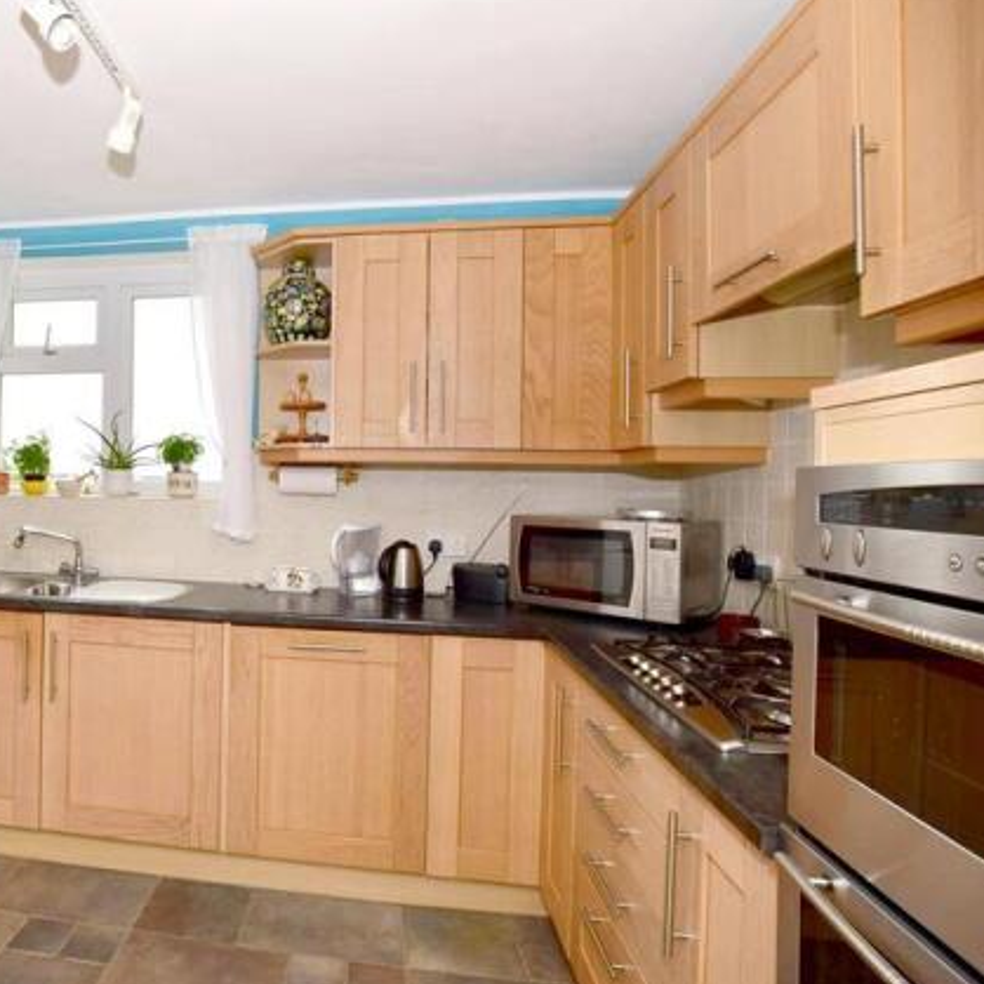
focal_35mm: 20
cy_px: 498
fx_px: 643
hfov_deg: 71.4
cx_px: 287
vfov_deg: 74.8
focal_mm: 10
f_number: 11
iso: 200
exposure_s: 1/160
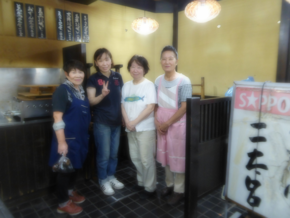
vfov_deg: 53.1
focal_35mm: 26
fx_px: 218
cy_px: 109
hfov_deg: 67.3
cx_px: 145
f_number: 3.4
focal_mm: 4.7
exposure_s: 1/4
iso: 400
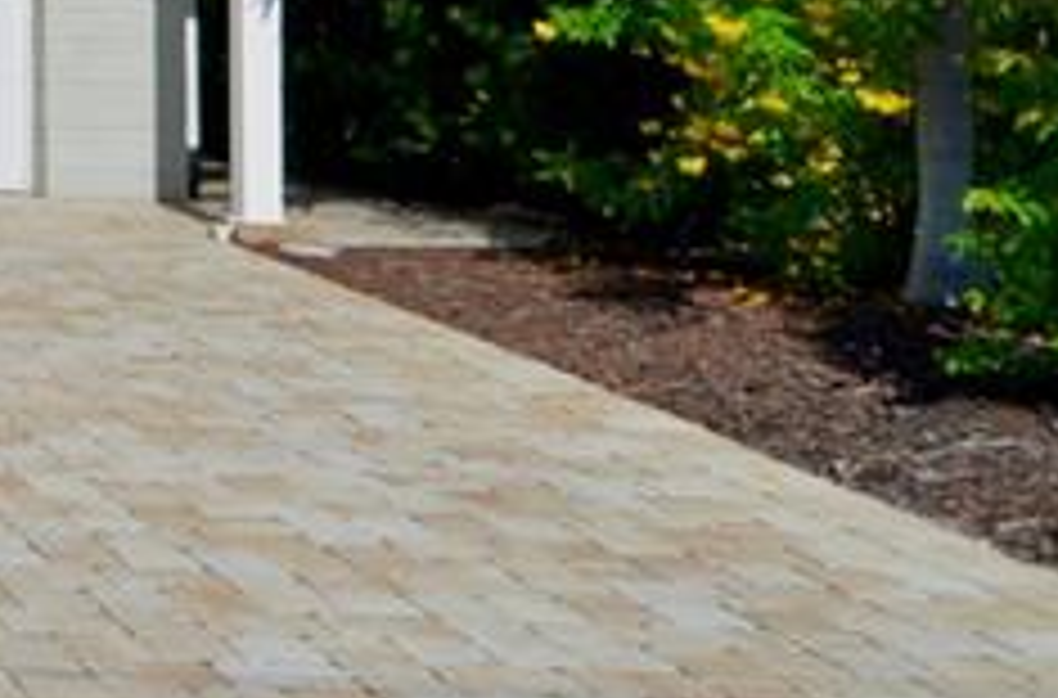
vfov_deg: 8.6
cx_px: -1017
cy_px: -113
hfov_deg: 11.8
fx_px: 4599
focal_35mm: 157
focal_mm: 24
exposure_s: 1/320
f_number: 9
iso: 100
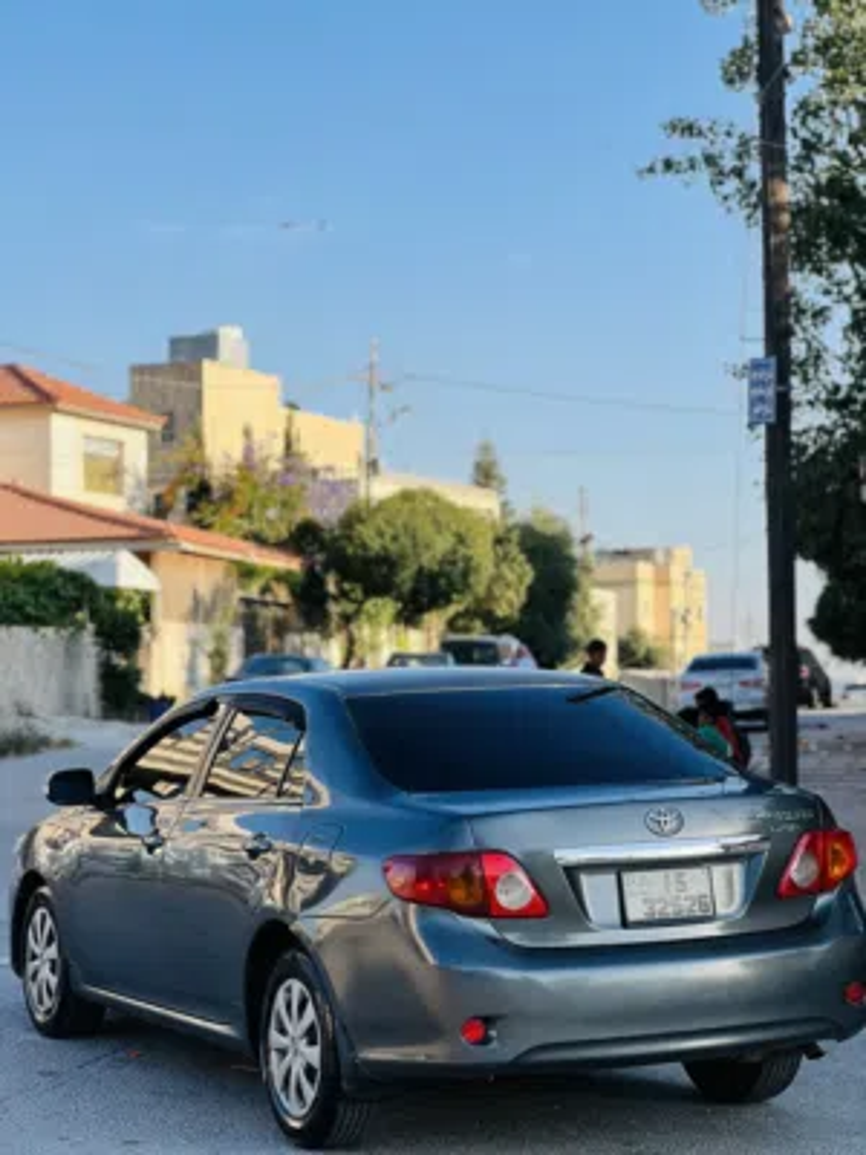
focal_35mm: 77
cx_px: 433
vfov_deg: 25.3
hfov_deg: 19.1
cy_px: 578
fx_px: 2568
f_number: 2.8
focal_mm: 9
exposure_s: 1/398
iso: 32
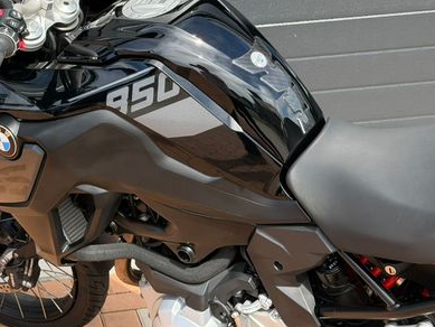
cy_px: 65
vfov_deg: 18.5
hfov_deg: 24.3
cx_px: 92
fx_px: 993
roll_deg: +2.3
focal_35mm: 79
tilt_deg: -14.6
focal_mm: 6.76
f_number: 1.78
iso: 100
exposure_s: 1/1330
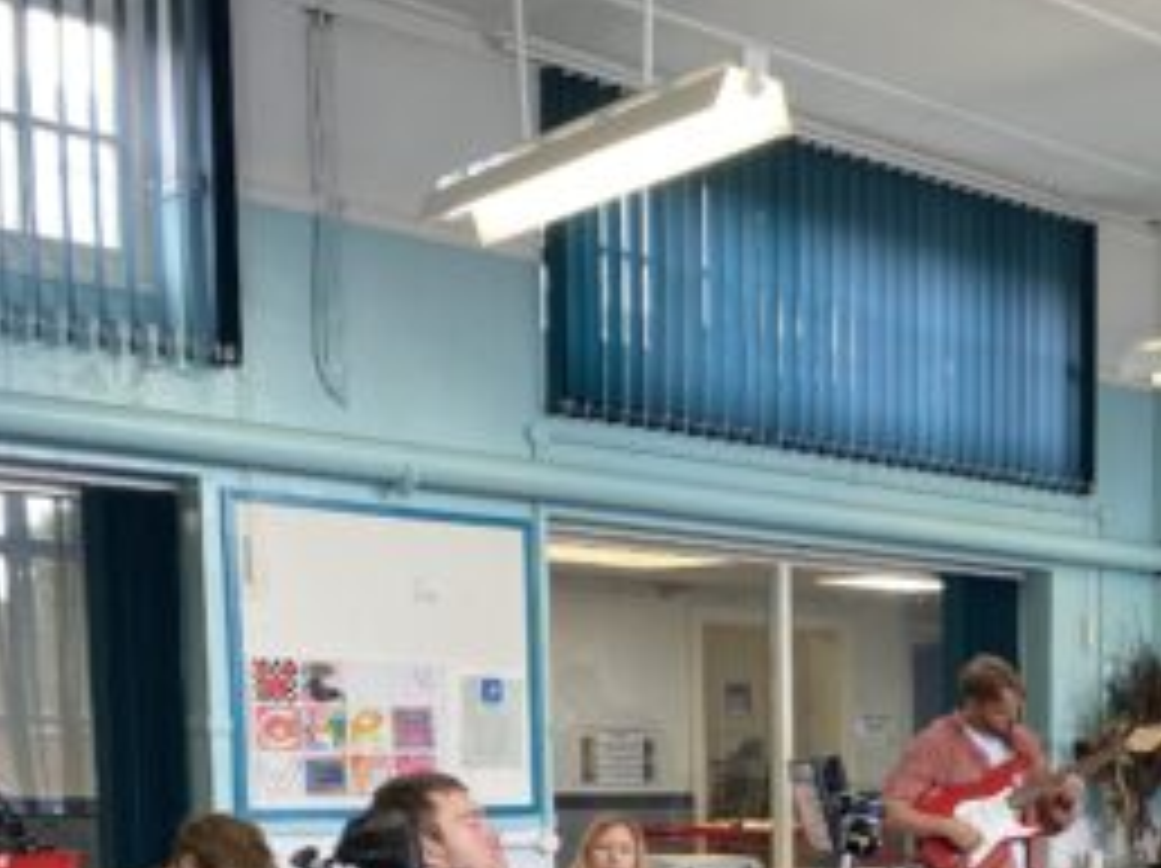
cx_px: 1240
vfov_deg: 23.6
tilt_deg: -6.5
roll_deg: -1.1
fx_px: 1943
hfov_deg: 30.2
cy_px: 965
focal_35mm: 58
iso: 64
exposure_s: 1/100
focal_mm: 4.25
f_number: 1.8
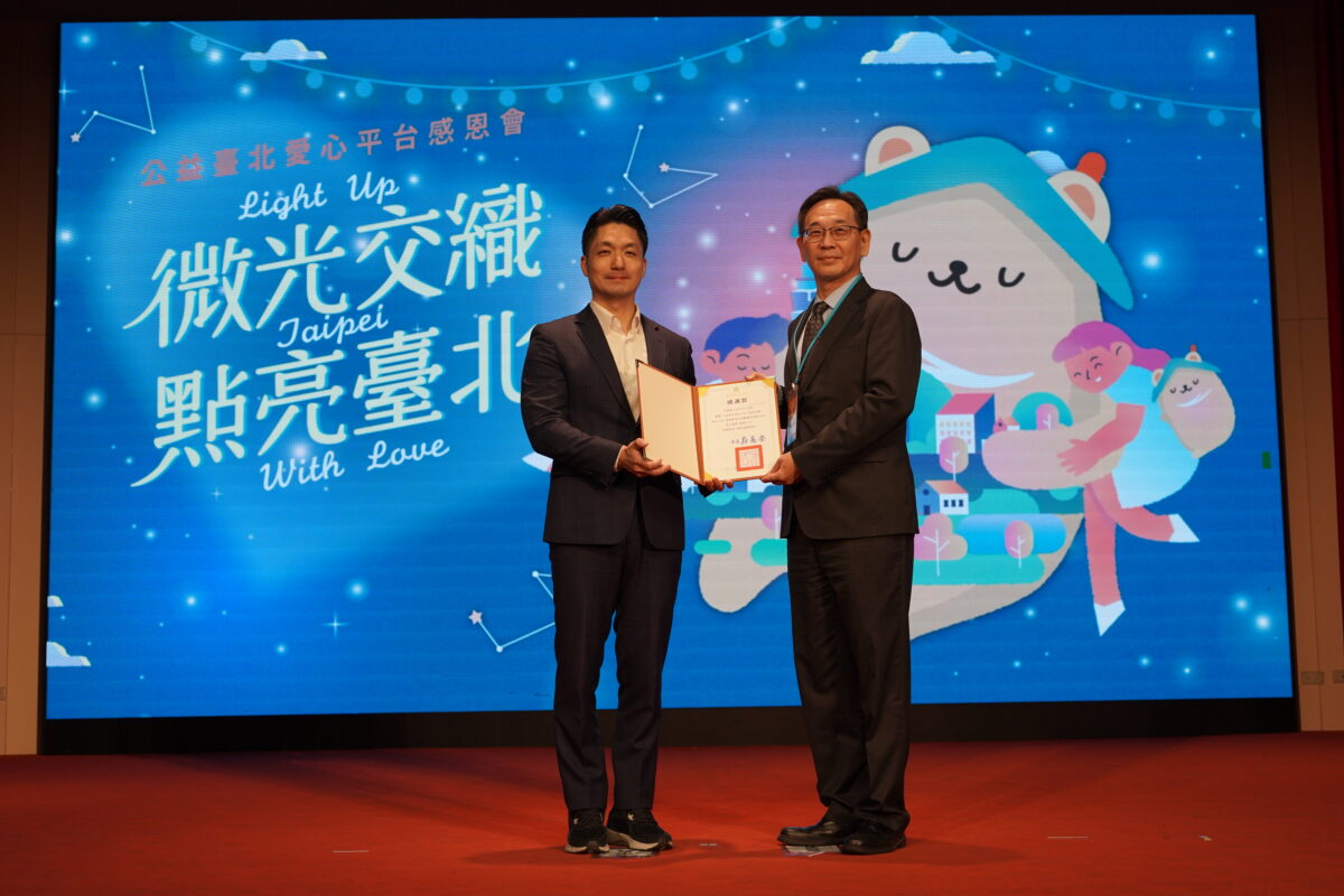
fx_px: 1867
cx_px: 672
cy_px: 448
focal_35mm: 50
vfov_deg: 27.0
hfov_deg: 39.6
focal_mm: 50
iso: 500
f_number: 4
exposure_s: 1/160
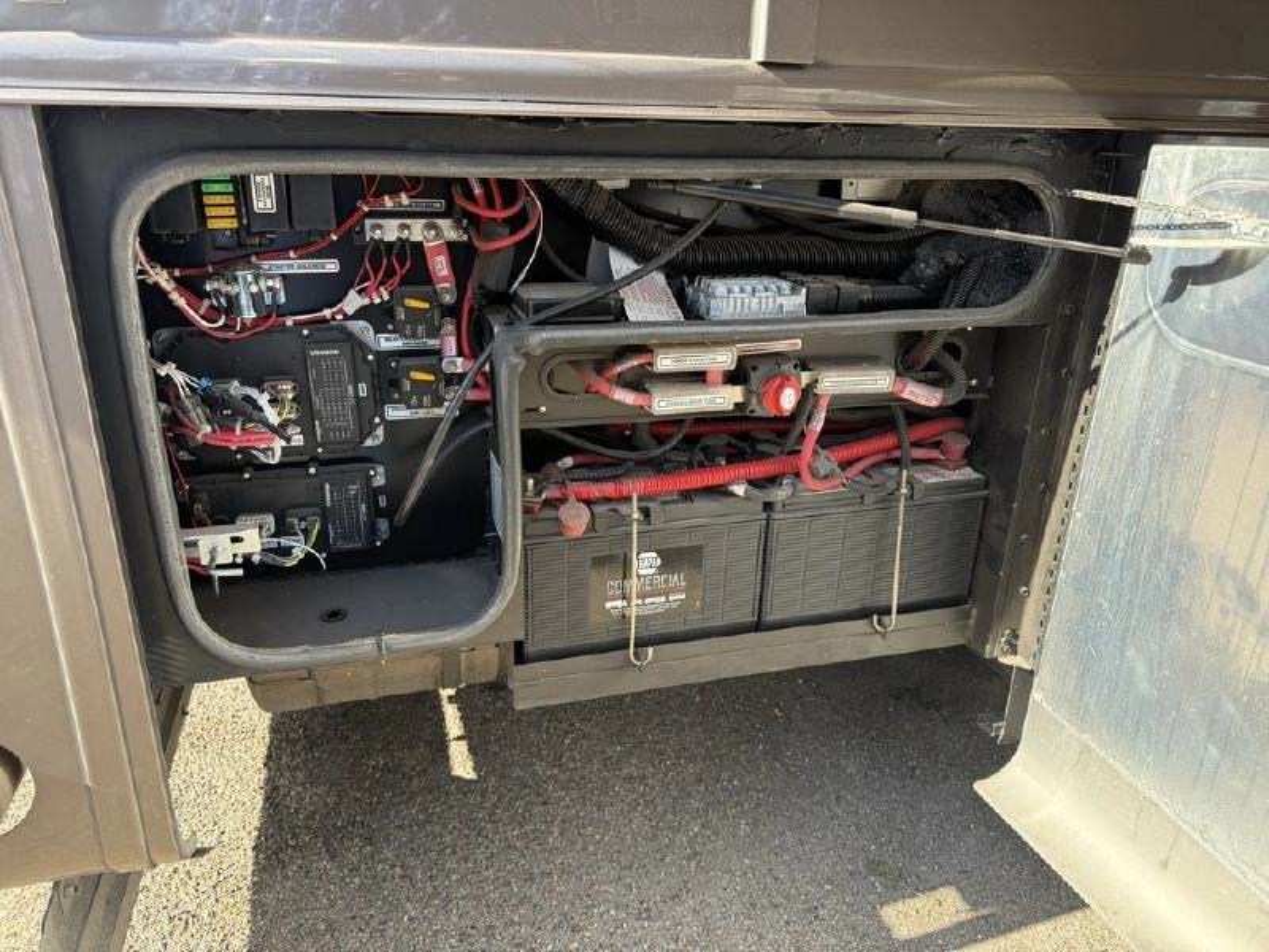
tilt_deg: -21.8
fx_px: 880
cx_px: 634
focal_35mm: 24
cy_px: 476
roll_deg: -1.0
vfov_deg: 56.8
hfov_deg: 71.6
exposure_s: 1/580
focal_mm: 6.76
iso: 100
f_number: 1.78
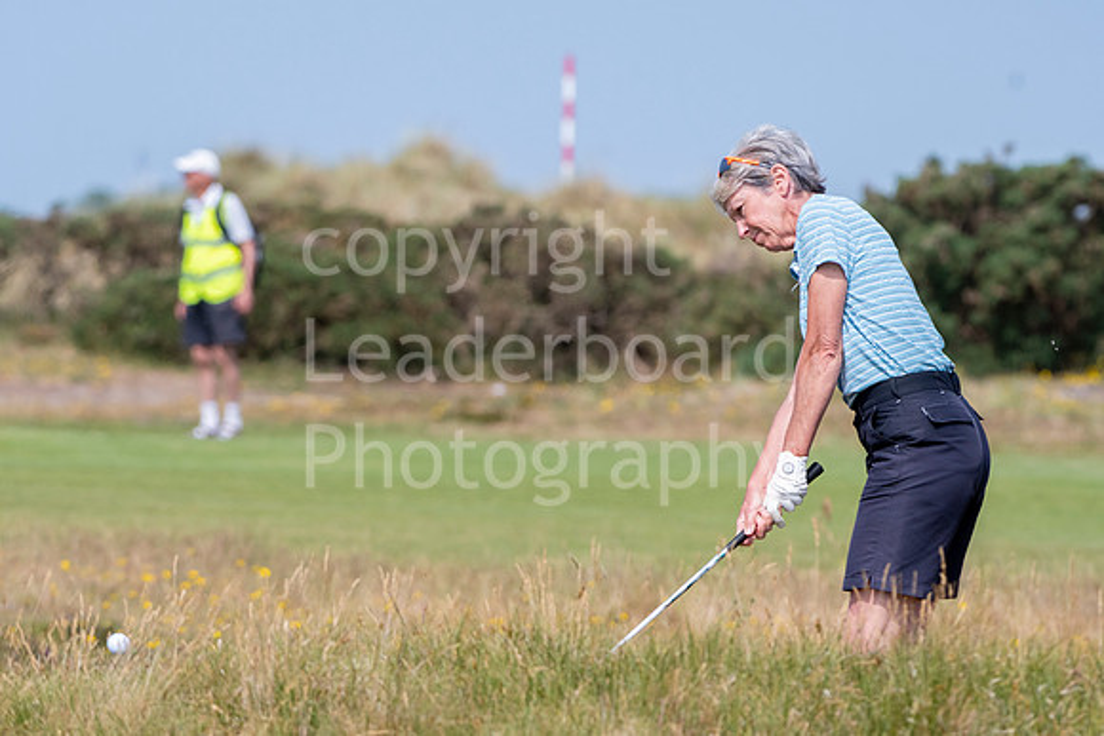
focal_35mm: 390
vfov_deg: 3.5
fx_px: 11962
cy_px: 368
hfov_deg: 5.3
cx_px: 552
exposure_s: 1/1600
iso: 500
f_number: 6.3
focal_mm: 260
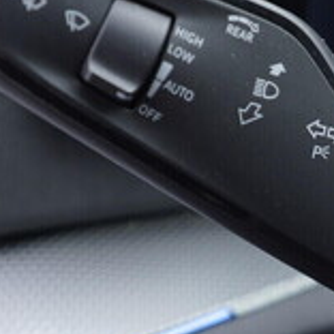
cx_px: 270
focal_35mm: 108
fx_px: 1179
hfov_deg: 16.0
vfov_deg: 16.0
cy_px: 277
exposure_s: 1/40
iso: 250
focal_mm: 24
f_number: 2.8
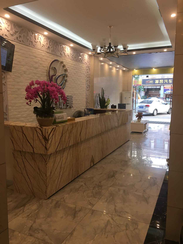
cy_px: 122
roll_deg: -1.1
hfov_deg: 48.2
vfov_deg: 61.7
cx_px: 92
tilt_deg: -6.5
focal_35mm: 29
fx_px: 204
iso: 50
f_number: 2.2
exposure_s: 1/33
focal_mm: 4.15
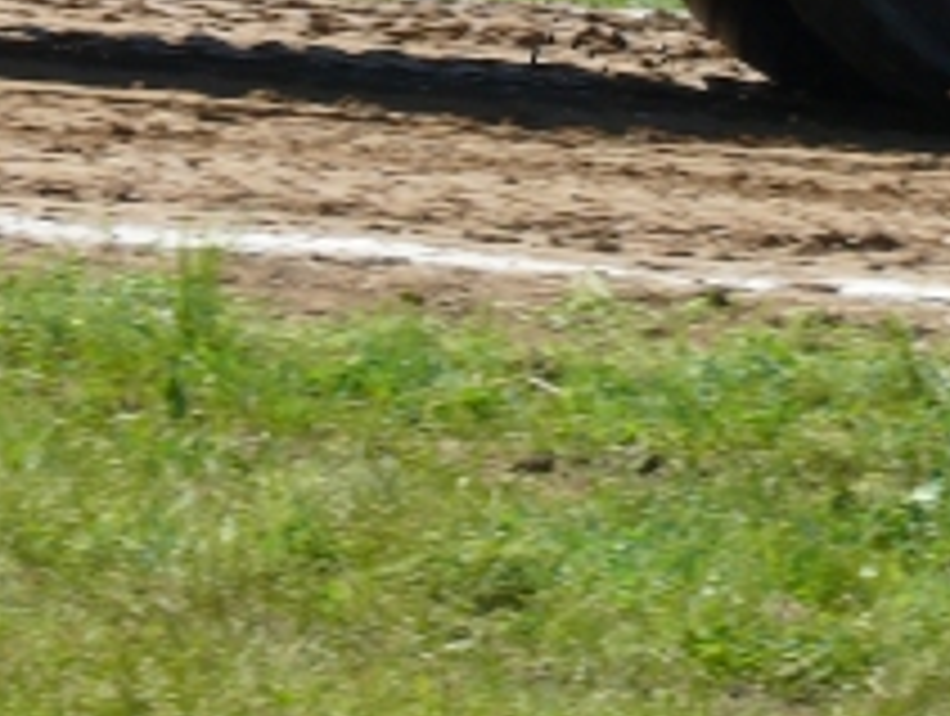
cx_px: 230
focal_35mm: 401
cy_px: -243
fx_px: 11024
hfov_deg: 4.9
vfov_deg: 3.7
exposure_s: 1/320
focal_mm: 22.3
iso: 100
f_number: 5.6
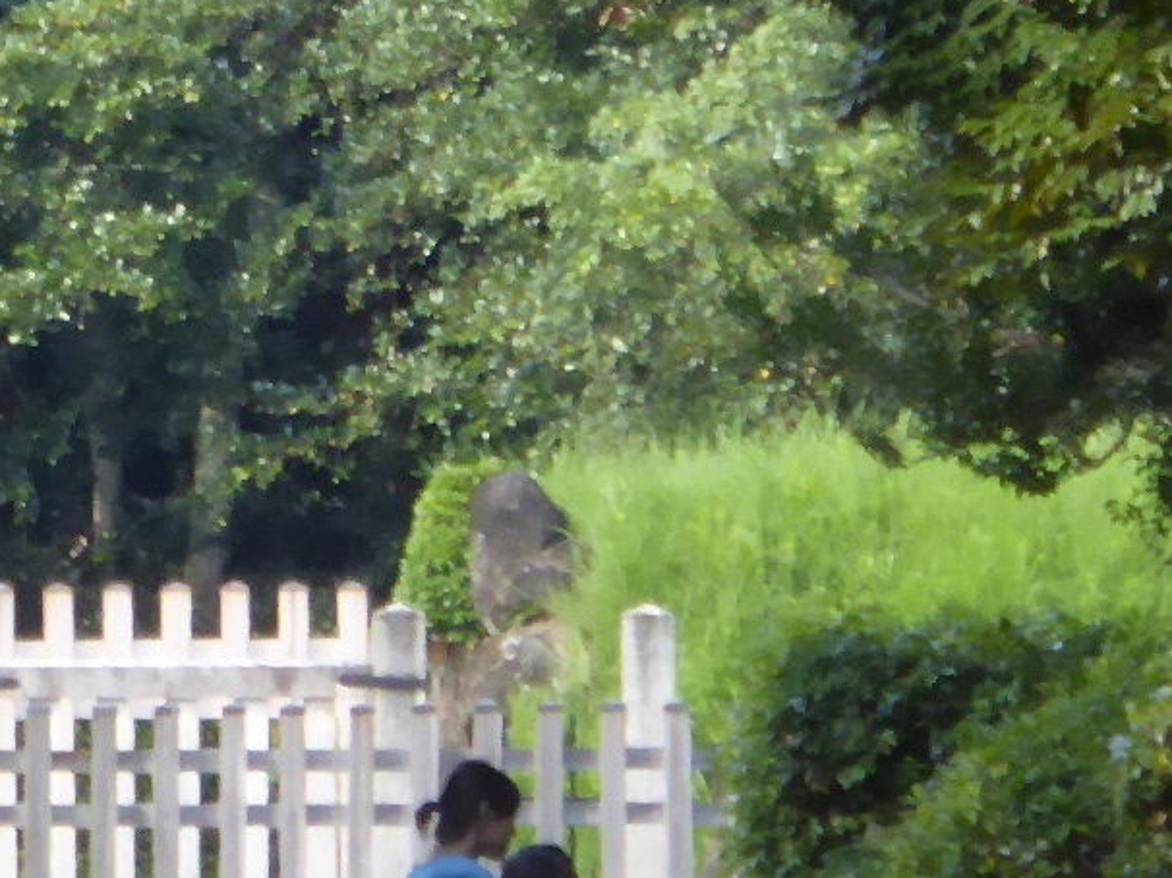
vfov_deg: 0.8
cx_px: -733
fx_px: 59227
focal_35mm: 1750
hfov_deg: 1.1
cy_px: 19
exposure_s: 1/100
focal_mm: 66.8
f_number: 6
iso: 200
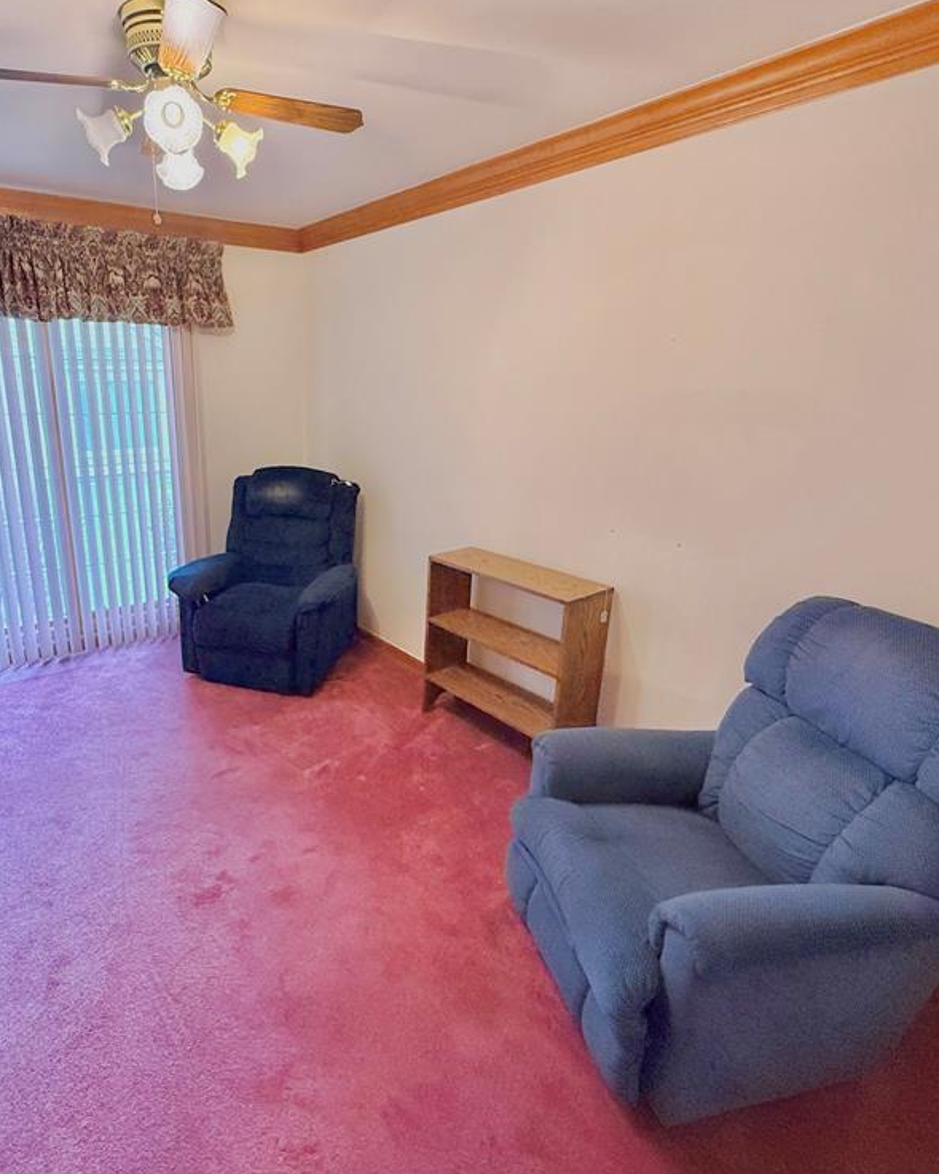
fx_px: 660
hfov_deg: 69.2
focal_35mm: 19
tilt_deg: -16.9
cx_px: 328
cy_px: 577
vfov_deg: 83.3
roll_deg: -0.2
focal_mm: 2.22
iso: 500
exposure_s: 1/60
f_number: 2.2
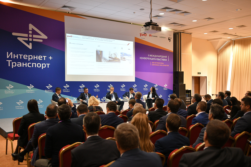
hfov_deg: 53.1
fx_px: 251
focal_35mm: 36
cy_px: 84
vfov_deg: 36.9
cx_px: 126
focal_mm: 24
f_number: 1.8
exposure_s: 1/125
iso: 1000
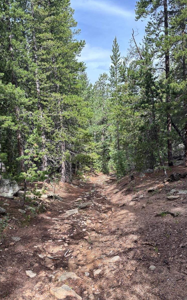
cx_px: 92
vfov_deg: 66.5
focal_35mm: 28
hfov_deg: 44.5
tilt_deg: -8.3
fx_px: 228
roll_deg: +1.0
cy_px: 150
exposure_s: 1/707
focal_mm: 5.96
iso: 50
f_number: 1.6
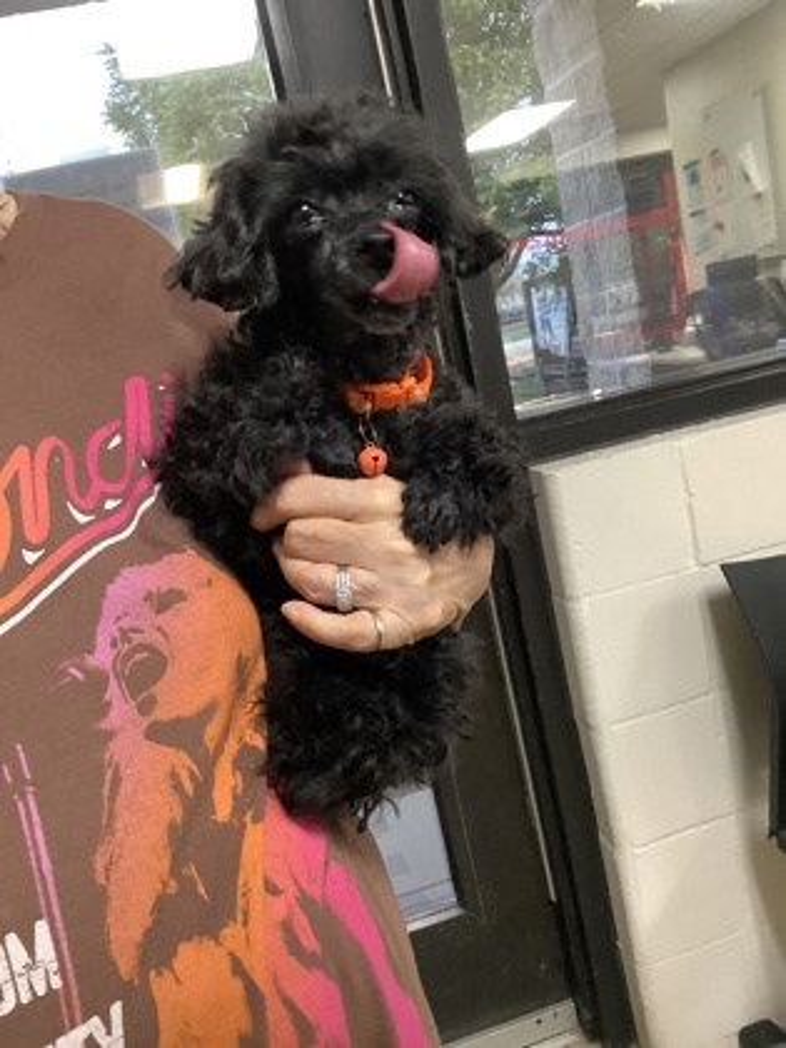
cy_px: 524
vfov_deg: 58.4
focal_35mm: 31
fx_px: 939
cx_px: 393
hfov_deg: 45.4
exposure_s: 1/33
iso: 400
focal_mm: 3.3
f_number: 2.4
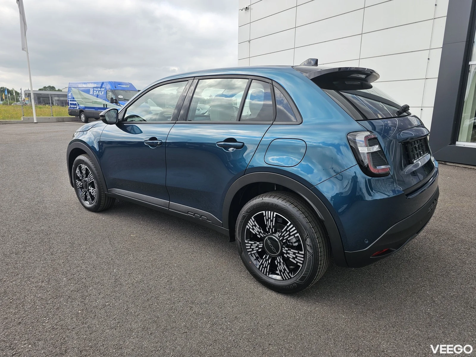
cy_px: 178
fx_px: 316
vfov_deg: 58.9
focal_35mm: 23
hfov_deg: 73.9
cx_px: 238
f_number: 1.7
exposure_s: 1/441
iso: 10
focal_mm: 6.3
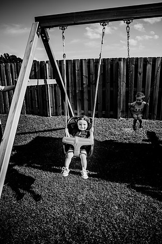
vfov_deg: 73.7
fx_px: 162
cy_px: 122
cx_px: 81
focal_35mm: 24
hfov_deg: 53.1
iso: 100
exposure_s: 1/2500
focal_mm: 24
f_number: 2.2
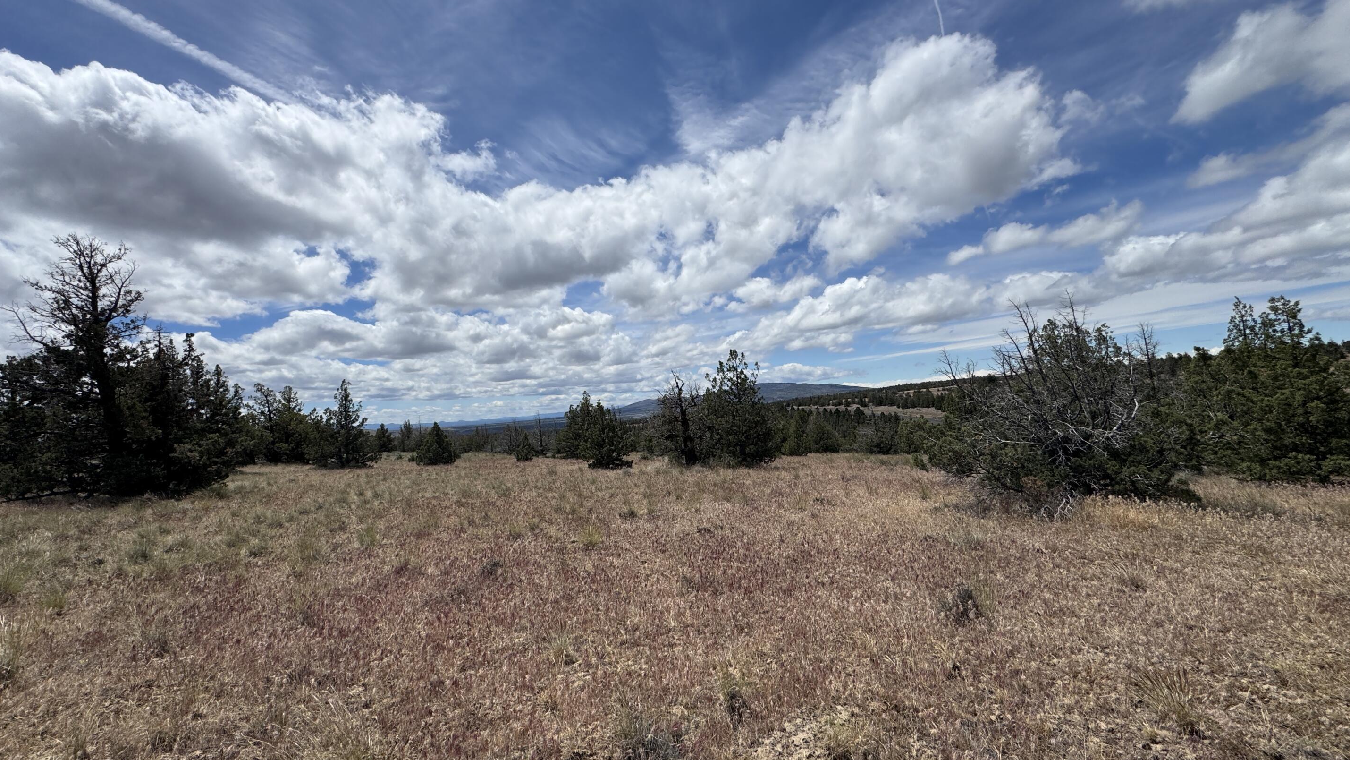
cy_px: 366
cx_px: 645
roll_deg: +3.9
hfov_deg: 99.3
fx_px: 573
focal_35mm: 16
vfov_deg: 67.1
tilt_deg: +4.7
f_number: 2.2
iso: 40
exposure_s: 1/4132
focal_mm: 2.22
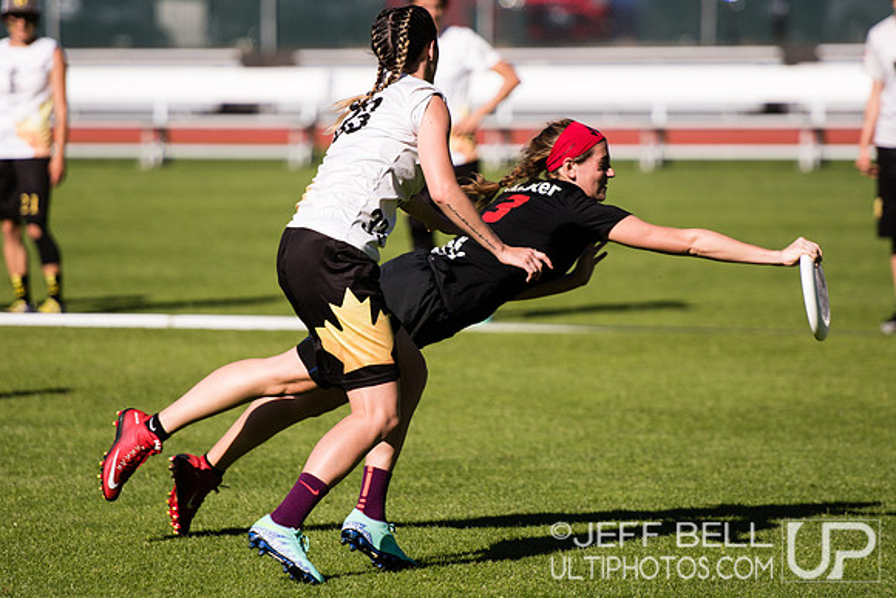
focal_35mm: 313
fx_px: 7788
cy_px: 278
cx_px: 417
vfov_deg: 4.4
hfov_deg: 6.6
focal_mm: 195
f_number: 2.8
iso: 100
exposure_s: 1/2500
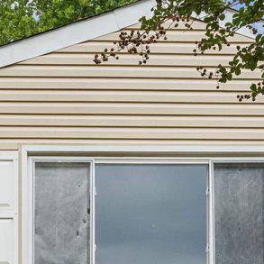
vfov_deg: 13.3
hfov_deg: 14.4
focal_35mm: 115
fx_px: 996
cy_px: 504
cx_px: -86
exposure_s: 1/320
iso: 400
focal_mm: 19.4
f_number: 10
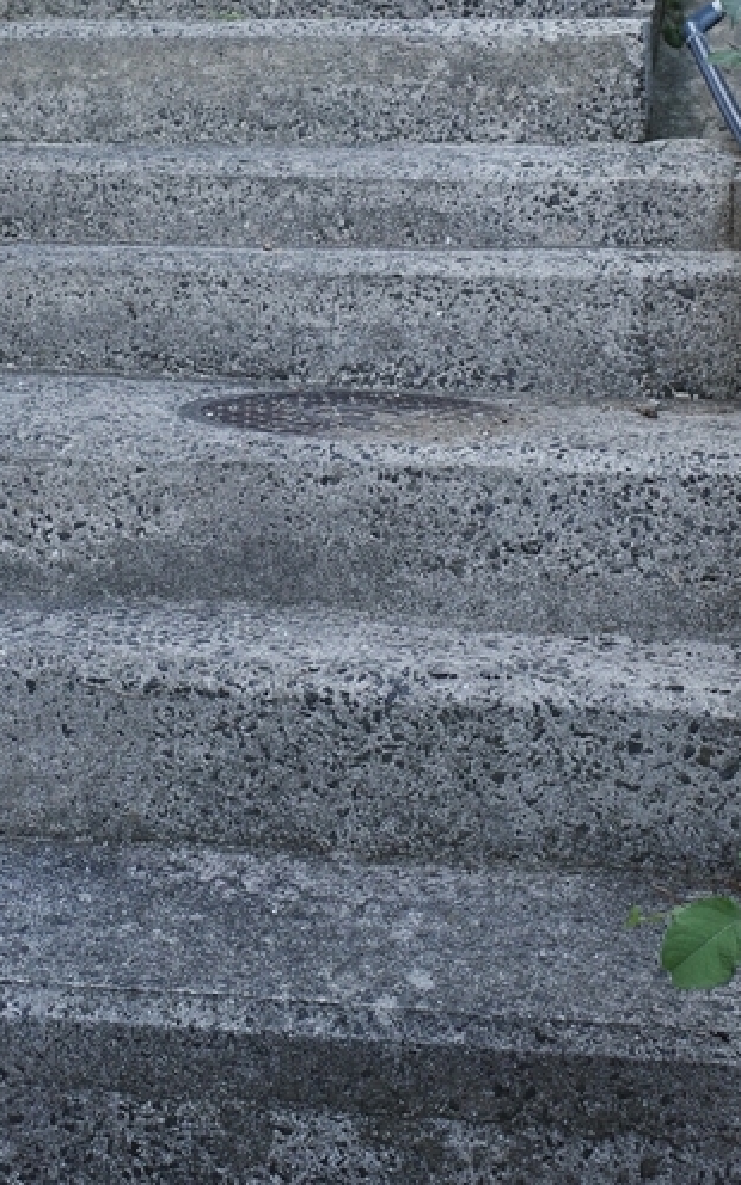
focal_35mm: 69
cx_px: 208
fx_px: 2229
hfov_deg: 18.8
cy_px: 19
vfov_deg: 28.1
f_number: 3.2
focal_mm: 18.3
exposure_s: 1/160
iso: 200
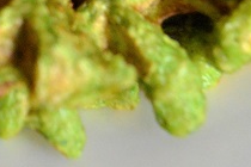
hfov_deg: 12.9
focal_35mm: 154
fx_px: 1074
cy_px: -180
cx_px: -74
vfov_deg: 8.4
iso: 3200
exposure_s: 1/250
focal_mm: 24
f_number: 4
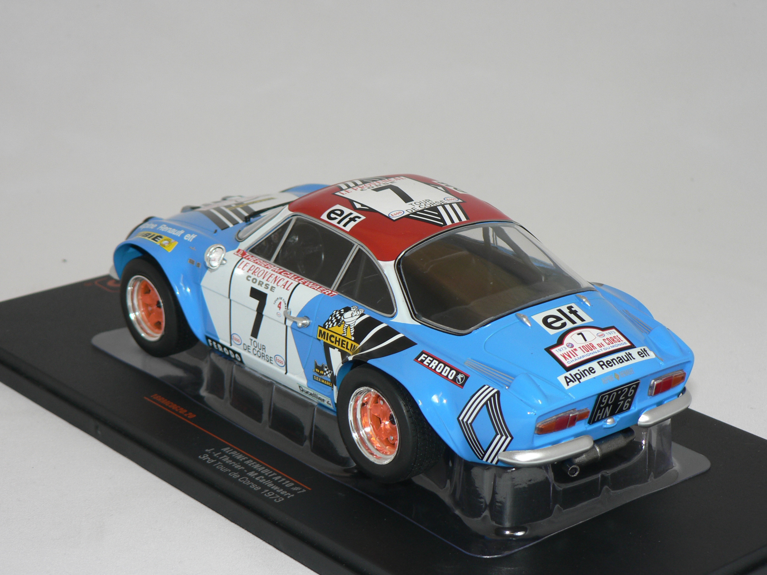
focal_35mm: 80
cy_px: 288
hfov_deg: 24.4
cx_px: 384
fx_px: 1773
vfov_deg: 18.4
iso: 80
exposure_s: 1/60
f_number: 3.2
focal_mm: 13.4
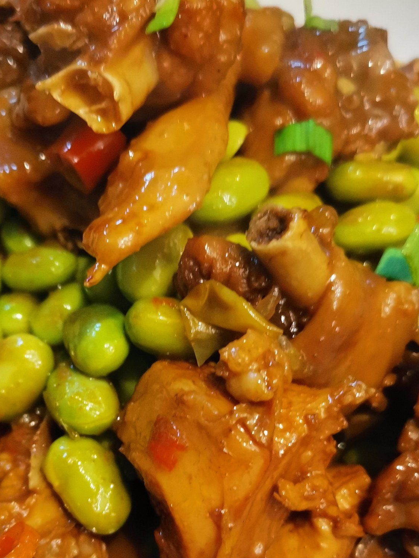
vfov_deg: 39.6
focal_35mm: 47
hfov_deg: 30.7
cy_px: 402
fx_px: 759
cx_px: 155
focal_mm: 4.75
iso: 320
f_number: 1.8
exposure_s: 1/50
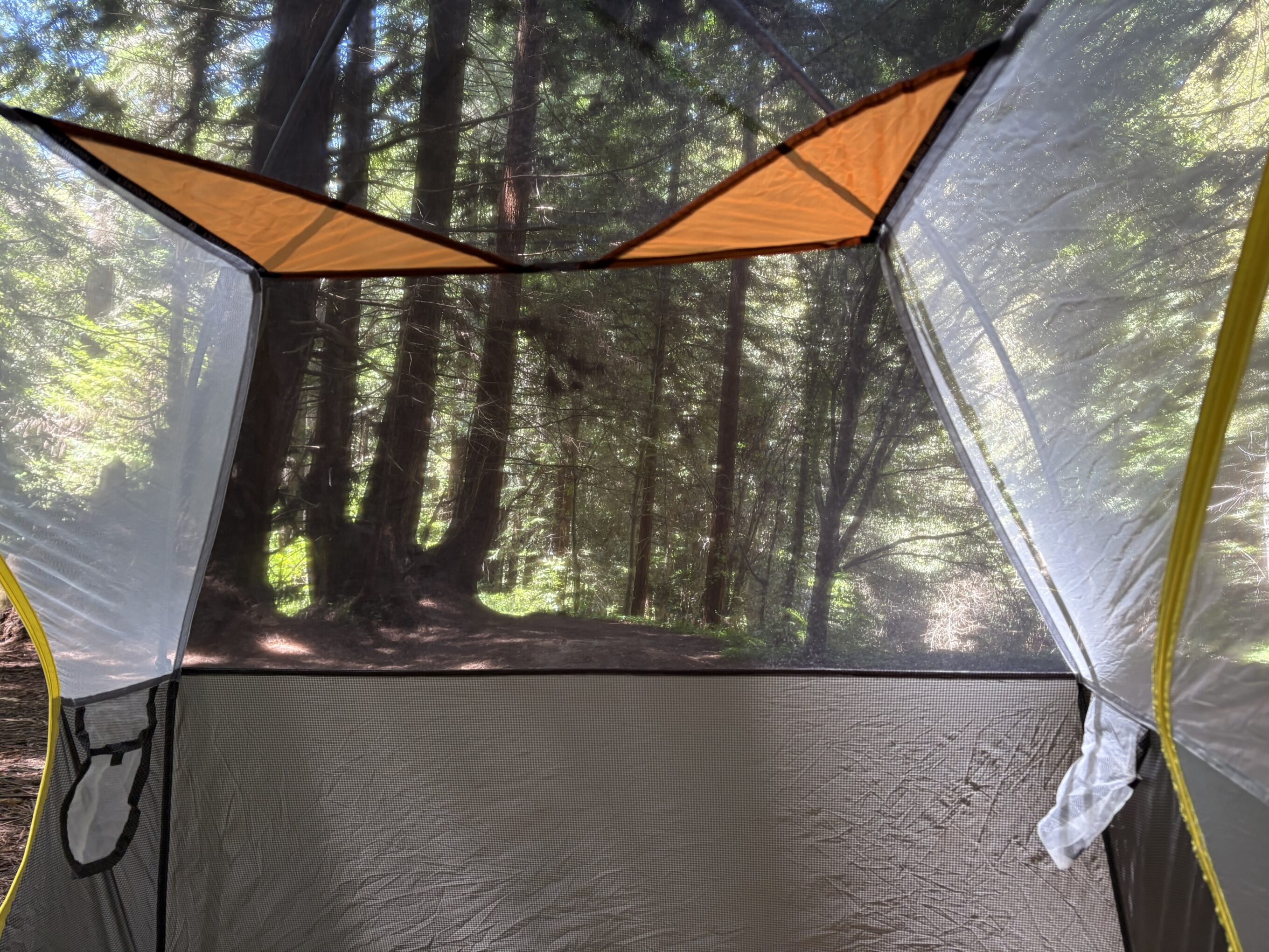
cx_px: 634
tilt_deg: +4.1
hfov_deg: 67.3
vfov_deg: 53.1
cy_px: 476
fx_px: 953
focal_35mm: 26
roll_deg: -4.1
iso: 125
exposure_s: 1/93
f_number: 1.6
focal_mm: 5.96
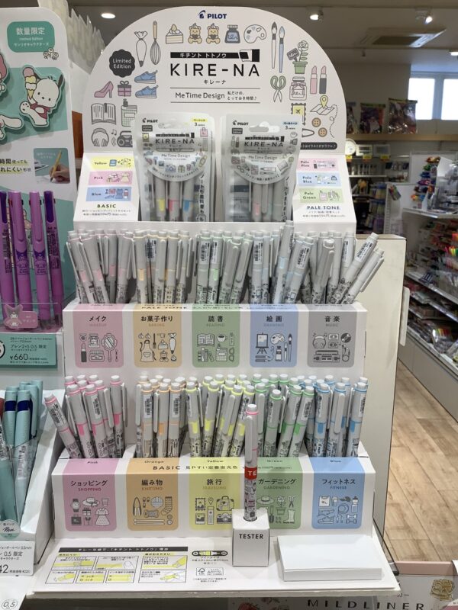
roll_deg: -0.3
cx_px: 229
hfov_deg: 45.4
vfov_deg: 58.4
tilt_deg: -14.2
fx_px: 547
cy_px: 305
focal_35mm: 31
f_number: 2.4
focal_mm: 3.3
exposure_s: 1/120
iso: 40
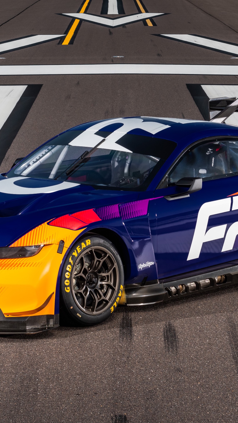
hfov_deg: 8.9
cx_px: 117
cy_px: 212
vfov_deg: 15.7
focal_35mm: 137
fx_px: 1537
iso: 100
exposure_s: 1/200
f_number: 8
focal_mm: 58
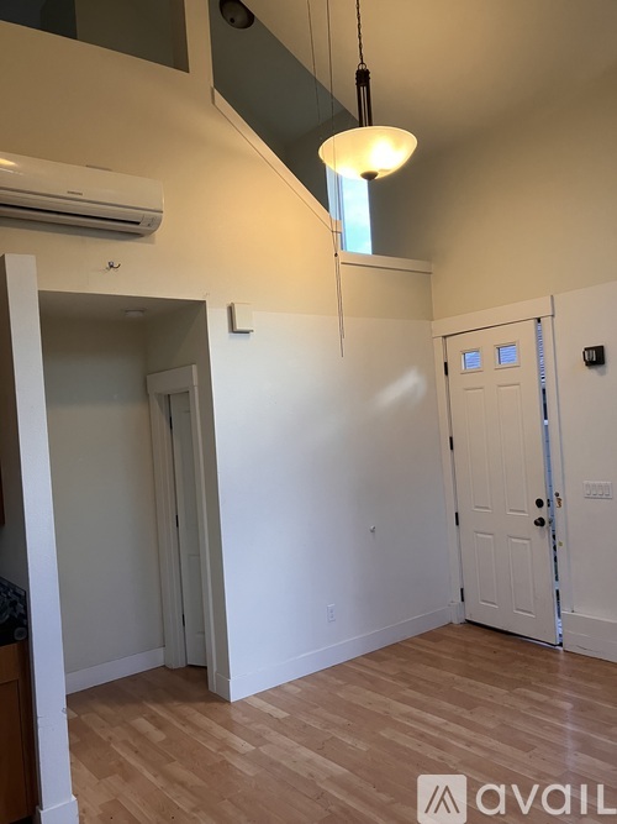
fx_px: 666
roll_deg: +3.3
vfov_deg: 63.5
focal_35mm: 28
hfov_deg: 49.7
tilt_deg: +0.5
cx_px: 308
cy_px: 412
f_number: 1.8
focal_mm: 3.99
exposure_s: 1/60
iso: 200
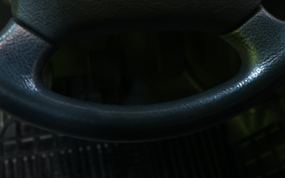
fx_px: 691
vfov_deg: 13.8
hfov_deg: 22.9
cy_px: -92
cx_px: 239
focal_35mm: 89
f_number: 3.5
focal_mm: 28
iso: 640
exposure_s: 1/30
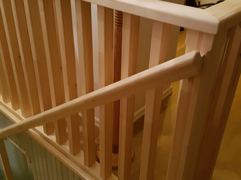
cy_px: 67
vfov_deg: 38.4
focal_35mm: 37
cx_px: 122
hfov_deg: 50.1
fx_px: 258
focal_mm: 4.2
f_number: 1.7
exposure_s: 1/10
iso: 250
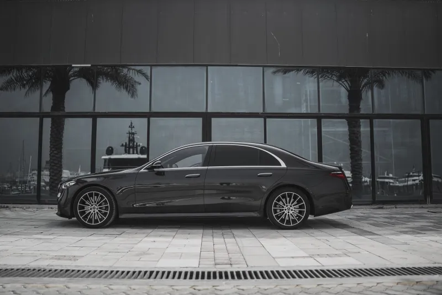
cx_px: 221
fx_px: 430
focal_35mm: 35
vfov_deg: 37.9
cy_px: 148
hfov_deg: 54.4
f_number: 1.4
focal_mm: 35
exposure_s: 1/250
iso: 100
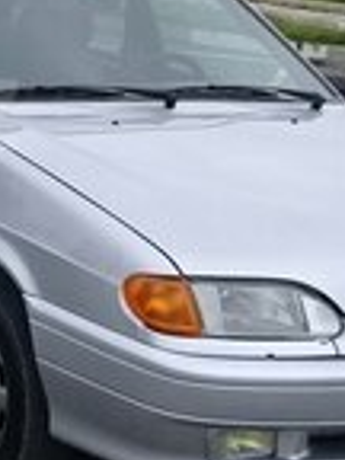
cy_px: 115
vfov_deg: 18.3
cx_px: -227
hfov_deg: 12.8
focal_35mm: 107
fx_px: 1422
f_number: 2.2
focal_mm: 3.3
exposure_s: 1/161
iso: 50
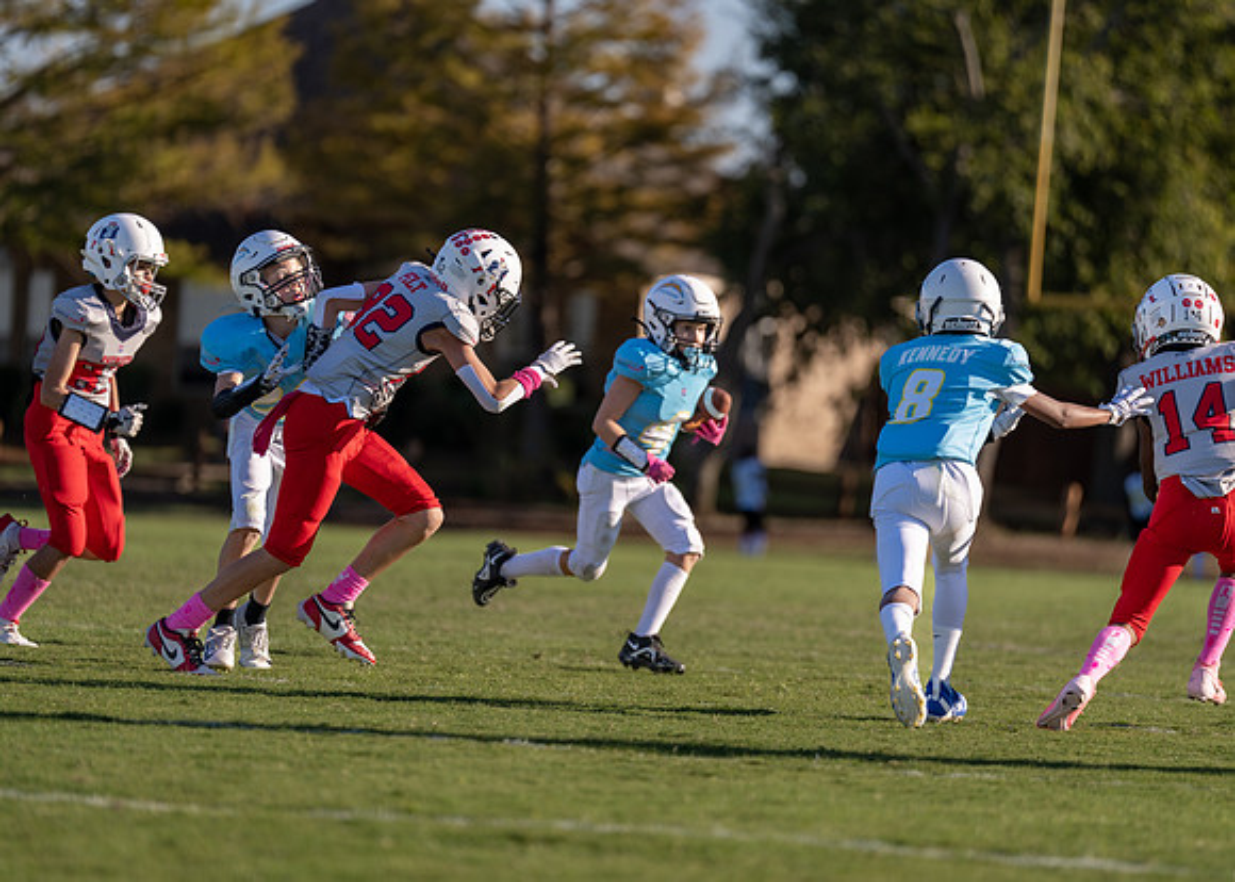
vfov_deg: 5.7
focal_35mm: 254
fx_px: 8914
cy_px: 413
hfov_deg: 7.9
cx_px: 641
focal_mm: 200
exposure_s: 1/1600
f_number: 2.8
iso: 100
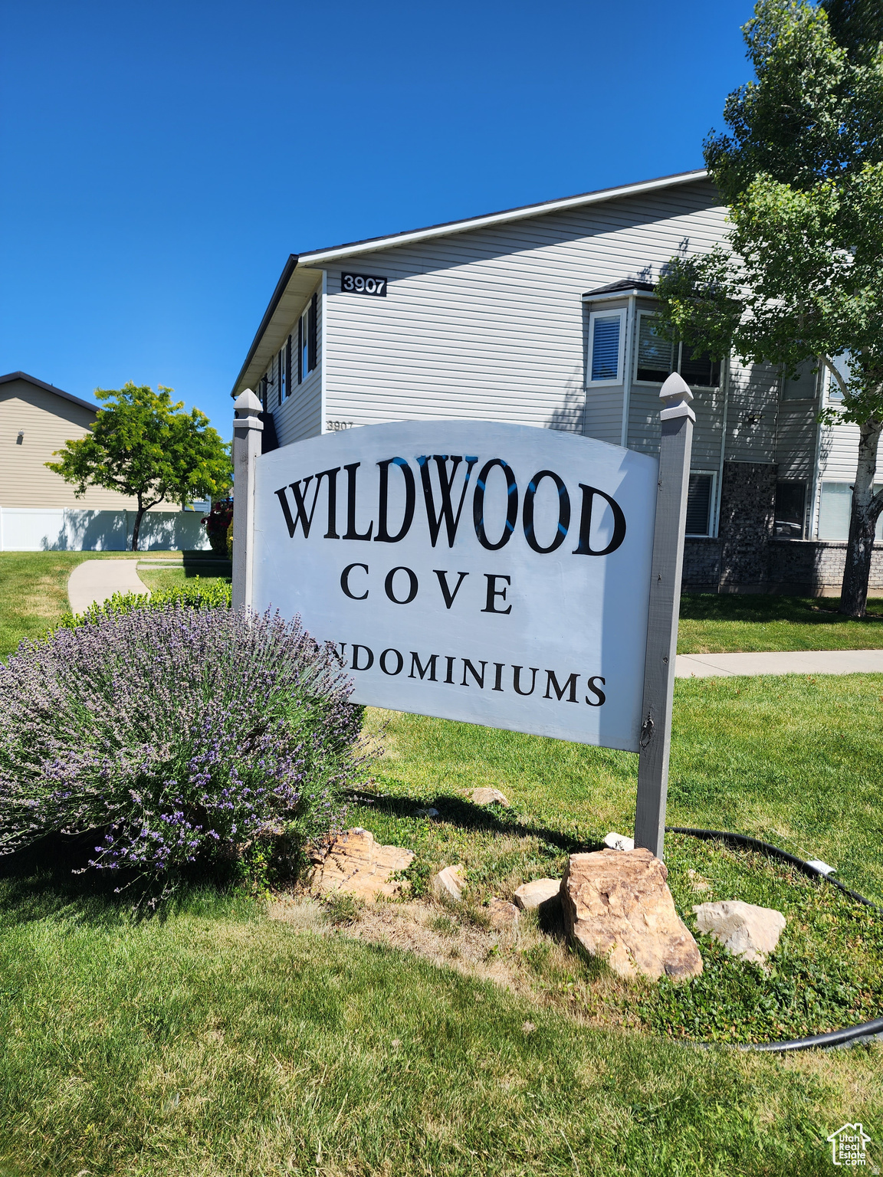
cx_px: 442
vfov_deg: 73.9
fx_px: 782
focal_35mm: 23
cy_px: 588
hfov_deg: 58.9
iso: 12
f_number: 1.8
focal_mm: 6.4
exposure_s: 1/957
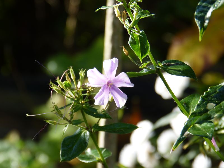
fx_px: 1003
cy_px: 84
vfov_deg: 9.6
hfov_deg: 12.7
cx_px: 112
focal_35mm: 155
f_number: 4
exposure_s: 1/125
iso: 100
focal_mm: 27.9
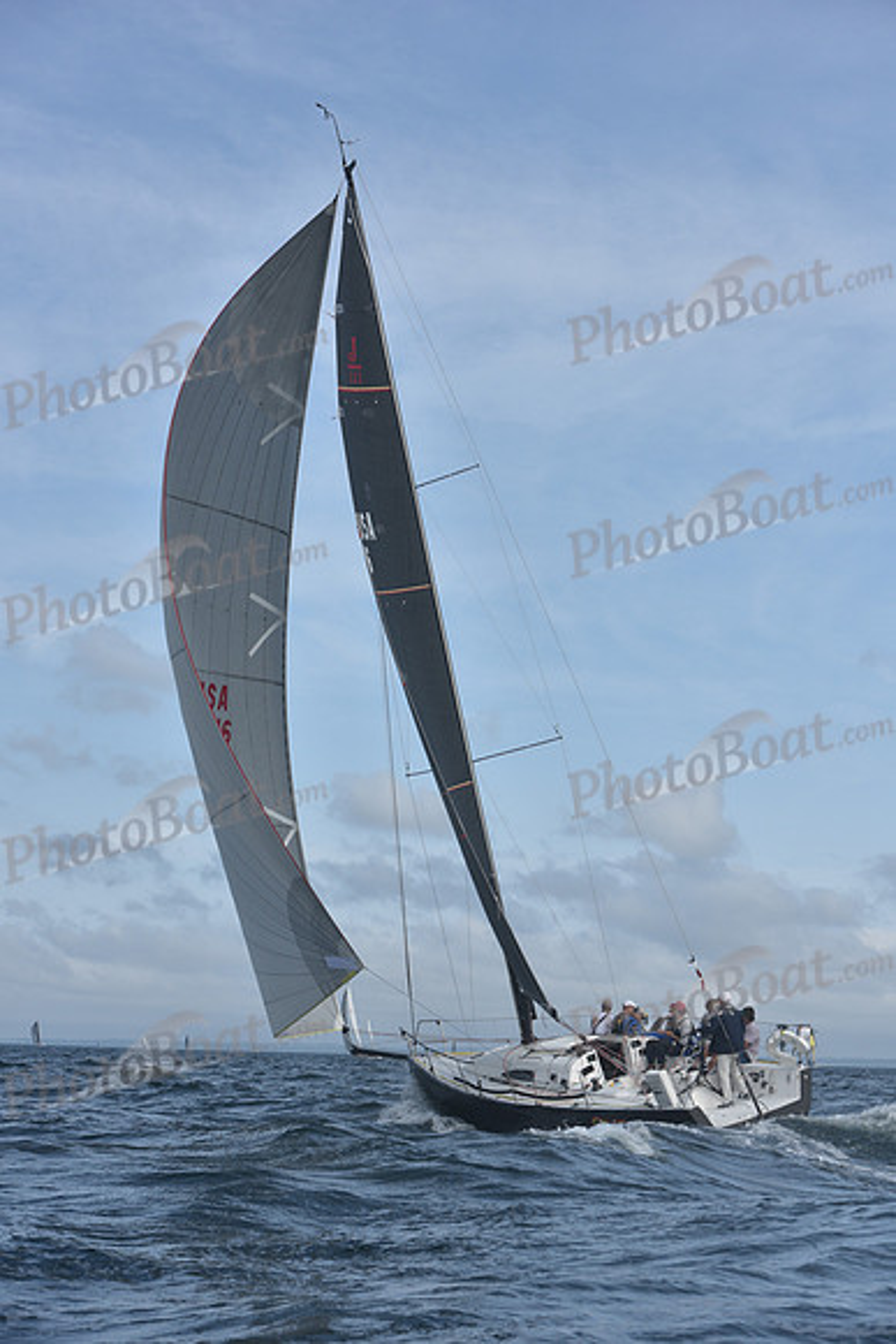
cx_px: 448
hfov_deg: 19.5
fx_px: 2612
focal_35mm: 70
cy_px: 672
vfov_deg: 28.8
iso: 200
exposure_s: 1/1250
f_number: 7.1
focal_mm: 70
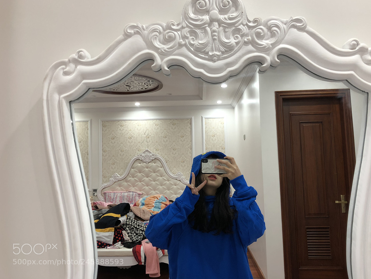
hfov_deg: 61.6
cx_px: 190
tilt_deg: +4.6
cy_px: 136
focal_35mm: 29
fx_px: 311
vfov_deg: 48.2
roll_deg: +2.1
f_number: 1.8
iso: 40
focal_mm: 4
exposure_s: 1/20
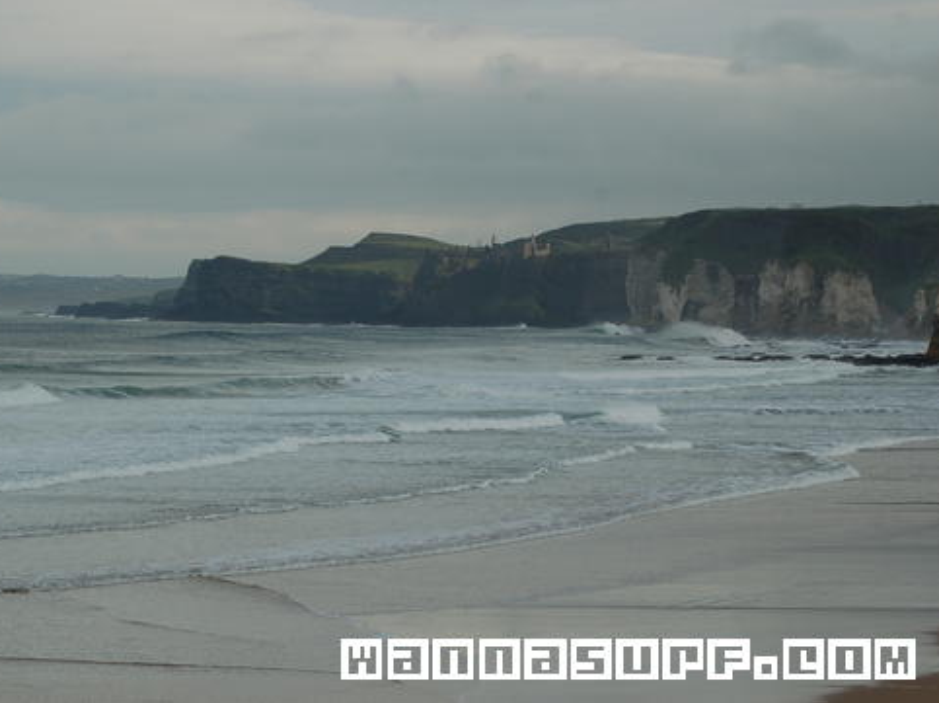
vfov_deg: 10.6
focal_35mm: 140
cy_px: 350
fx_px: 3784
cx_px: 412
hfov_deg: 14.1
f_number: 7.1
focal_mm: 85
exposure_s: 1/800
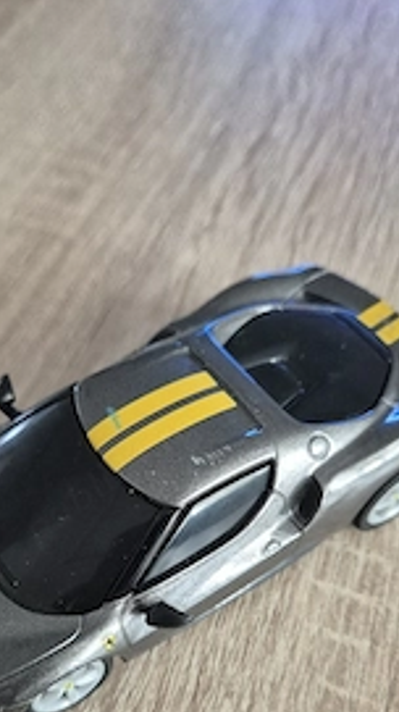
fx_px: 697
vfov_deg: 52.3
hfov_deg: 31.8
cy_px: 510
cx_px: 163
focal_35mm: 37
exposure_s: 1/100
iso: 1000
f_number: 1.8
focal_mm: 5.4
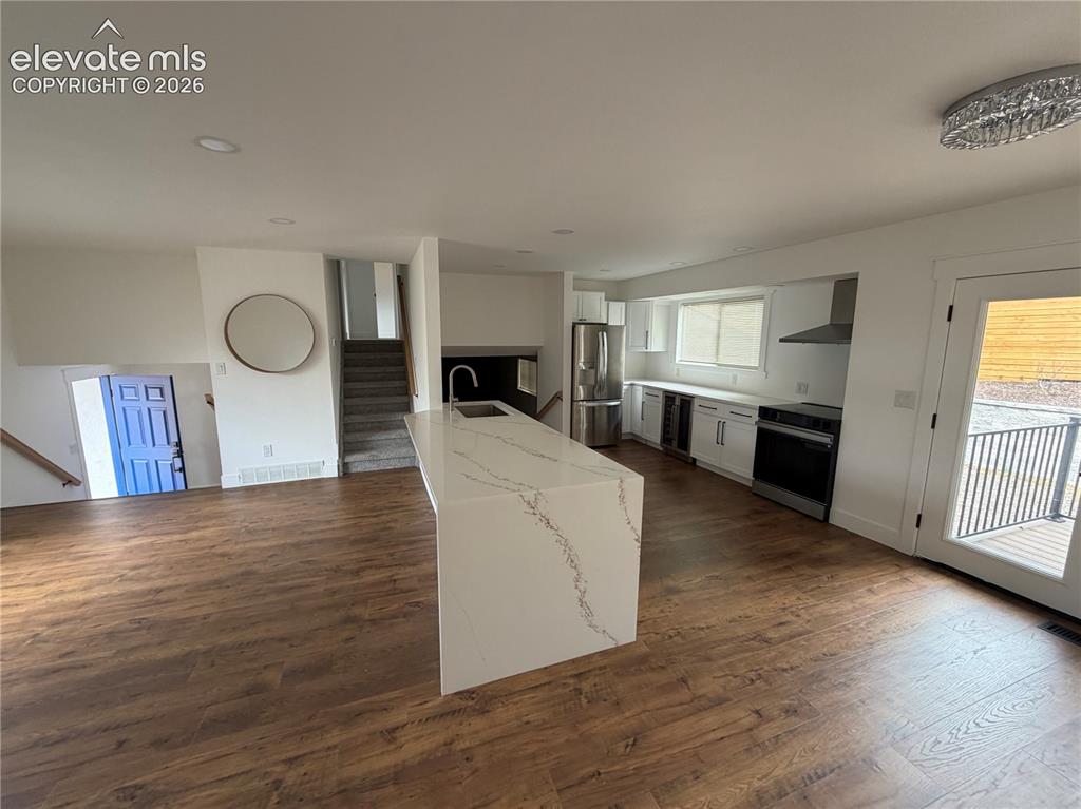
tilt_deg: -8.4
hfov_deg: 102.1
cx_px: 540
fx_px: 437
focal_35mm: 14
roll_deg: -0.5
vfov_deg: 85.6
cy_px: 404
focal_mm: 2.22
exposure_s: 1/121
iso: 160
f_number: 2.2
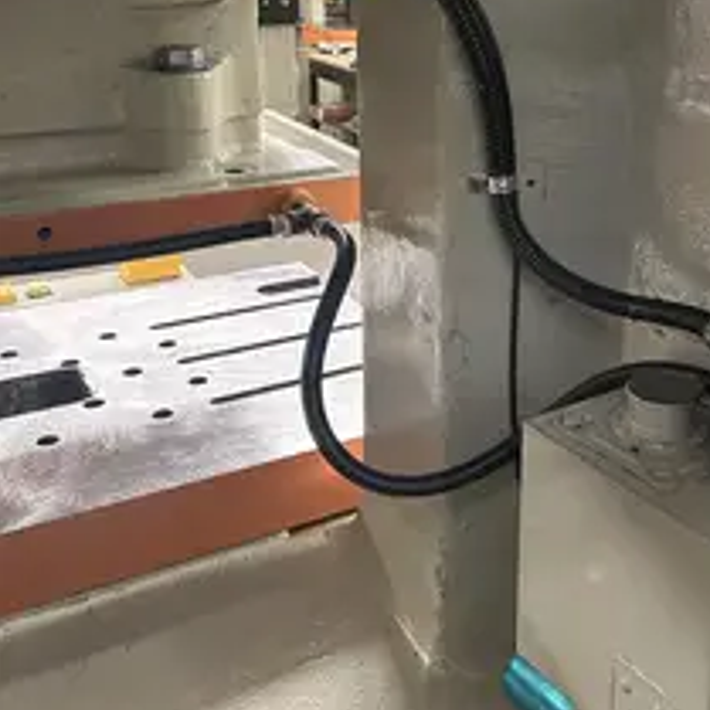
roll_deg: -0.7
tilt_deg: -17.0
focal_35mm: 44
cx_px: 506
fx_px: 1021
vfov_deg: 37.8
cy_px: 221
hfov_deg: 37.7
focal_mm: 5.7
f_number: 1.5
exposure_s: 1/40
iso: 500
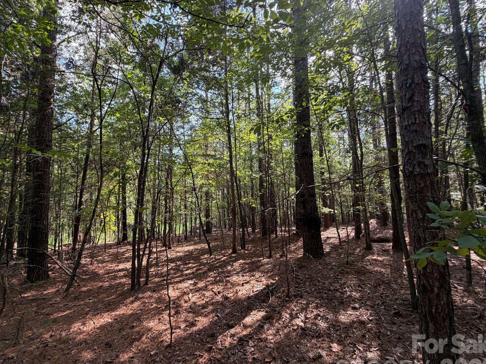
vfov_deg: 78.1
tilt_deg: +4.4
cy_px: 180
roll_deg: +4.1
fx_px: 225
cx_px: 221
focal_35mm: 16
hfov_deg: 94.2
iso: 64
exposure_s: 1/121
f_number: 2.2
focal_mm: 2.22
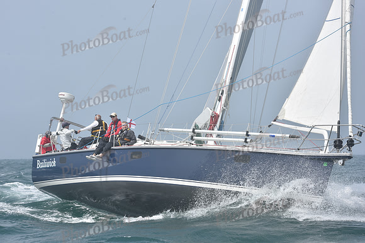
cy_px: 122
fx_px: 963
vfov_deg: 14.4
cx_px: 182
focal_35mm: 95
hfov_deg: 21.5
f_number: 11
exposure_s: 1/800
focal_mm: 95
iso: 320
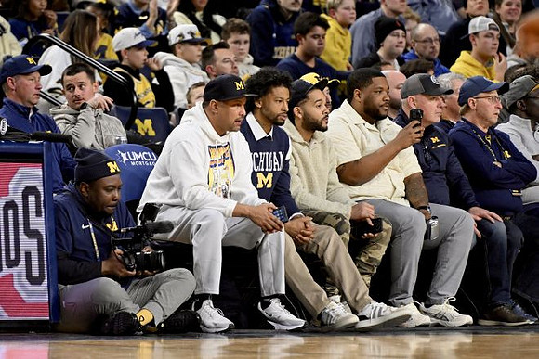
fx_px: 4493
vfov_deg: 4.6
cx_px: 270
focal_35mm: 300
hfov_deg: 6.9
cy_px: 180
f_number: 2.8
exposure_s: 1/1250
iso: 2500
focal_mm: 200
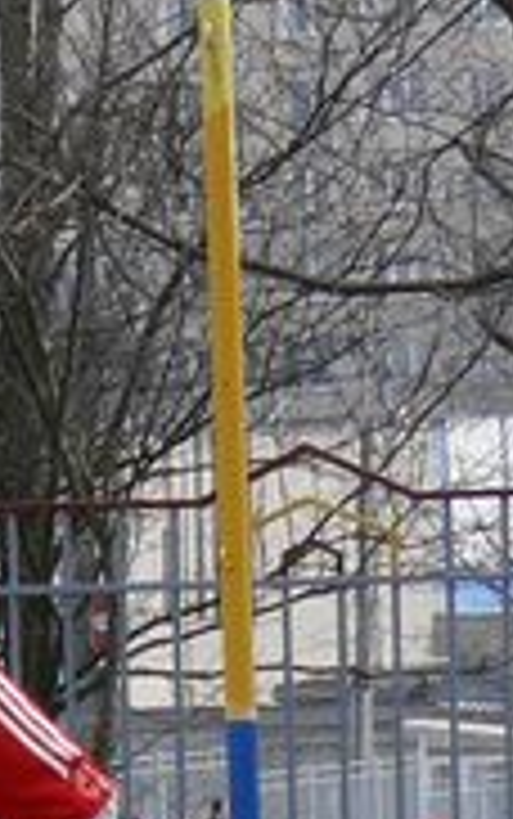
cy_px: 572
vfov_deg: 3.5
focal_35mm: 597
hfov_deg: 2.2
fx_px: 13334
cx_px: -738
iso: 100
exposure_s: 1/250
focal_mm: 21.7
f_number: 5.6
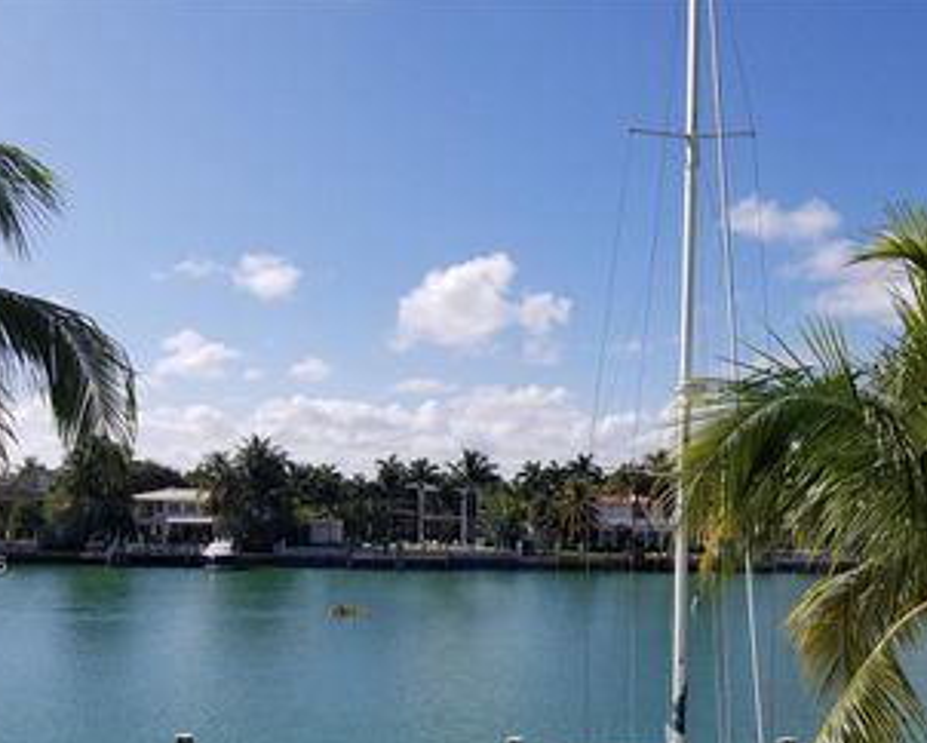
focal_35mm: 42
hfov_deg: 43.8
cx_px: 476
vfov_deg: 34.9
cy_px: 566
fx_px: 1153
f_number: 1.7
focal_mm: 4.25
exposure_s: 1/3744
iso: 50
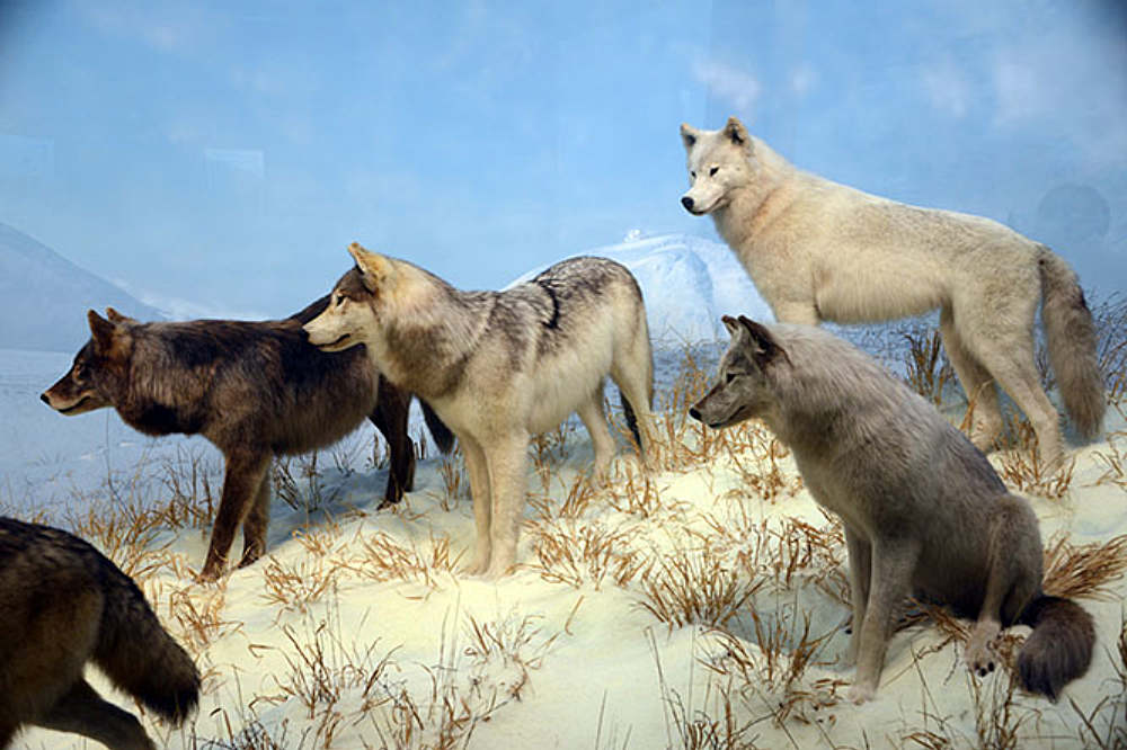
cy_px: 375
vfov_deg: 36.8
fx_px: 1127
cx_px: 564
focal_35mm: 36
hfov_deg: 53.1
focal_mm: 36
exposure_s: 1/60
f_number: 4
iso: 400
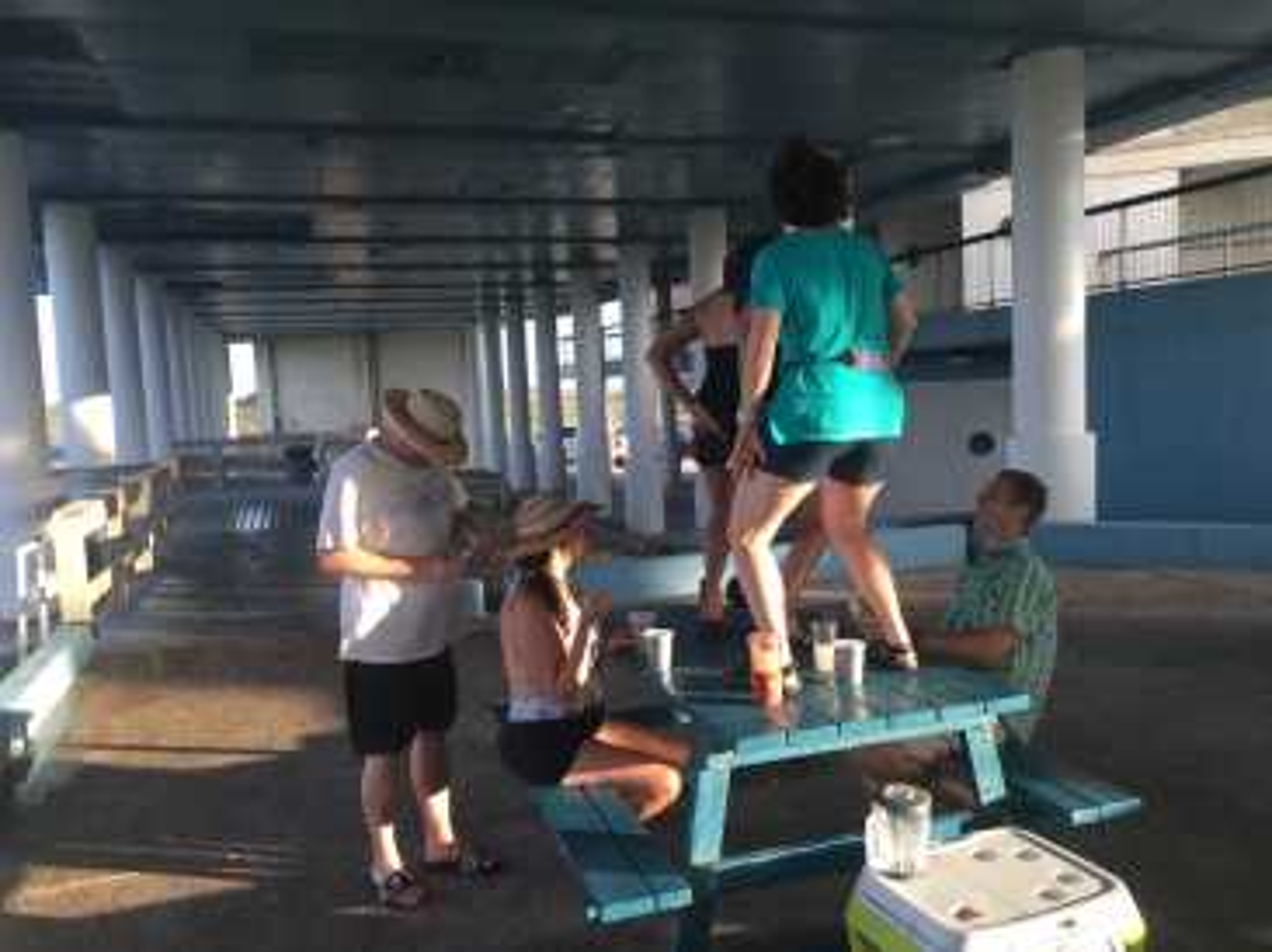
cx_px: 636
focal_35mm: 29
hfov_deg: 61.7
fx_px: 1065
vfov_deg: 48.2
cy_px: 476
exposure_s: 1/120
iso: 25
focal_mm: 4.15
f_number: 2.2
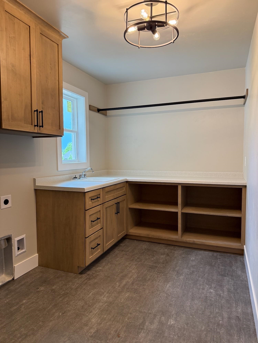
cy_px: 172
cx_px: 129
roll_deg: +0.5
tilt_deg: -3.4
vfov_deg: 71.6
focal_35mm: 24
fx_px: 239
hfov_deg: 56.8
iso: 250
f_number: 1.78
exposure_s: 1/120
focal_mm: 6.76
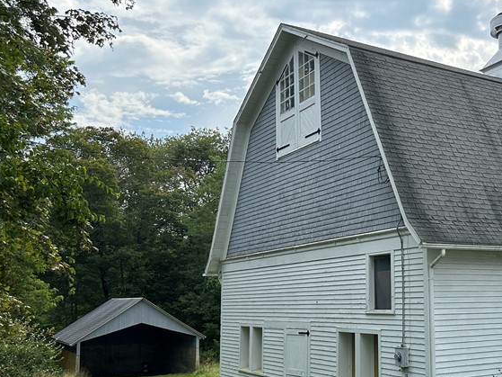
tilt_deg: +4.9
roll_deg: +1.0
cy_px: 236
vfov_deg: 32.7
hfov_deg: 40.8
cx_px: 414
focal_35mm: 44
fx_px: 638
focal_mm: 6.86
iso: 80
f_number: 1.78
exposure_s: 1/5263
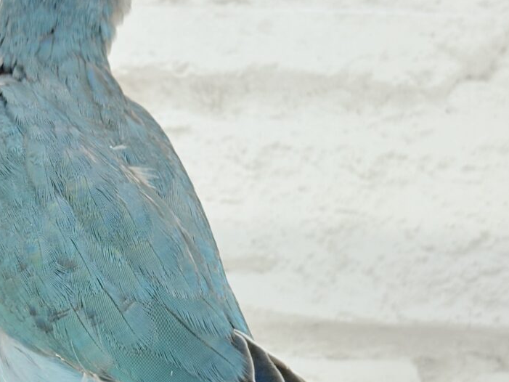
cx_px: 160
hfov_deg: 21.9
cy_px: 138
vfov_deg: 16.6
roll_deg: -0.8
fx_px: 1309
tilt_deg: -2.7
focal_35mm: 89
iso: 40
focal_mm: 5.96
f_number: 1.6
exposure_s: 1/50
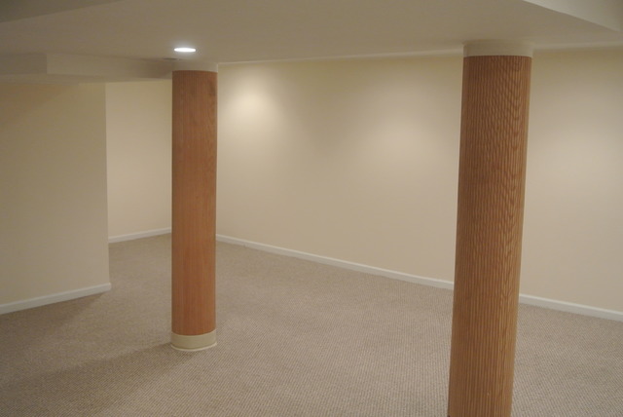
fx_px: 693
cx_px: 312
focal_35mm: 40
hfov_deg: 48.4
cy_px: 208
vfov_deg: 33.5
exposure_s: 1/30
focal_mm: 15.1
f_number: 4.2
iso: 800
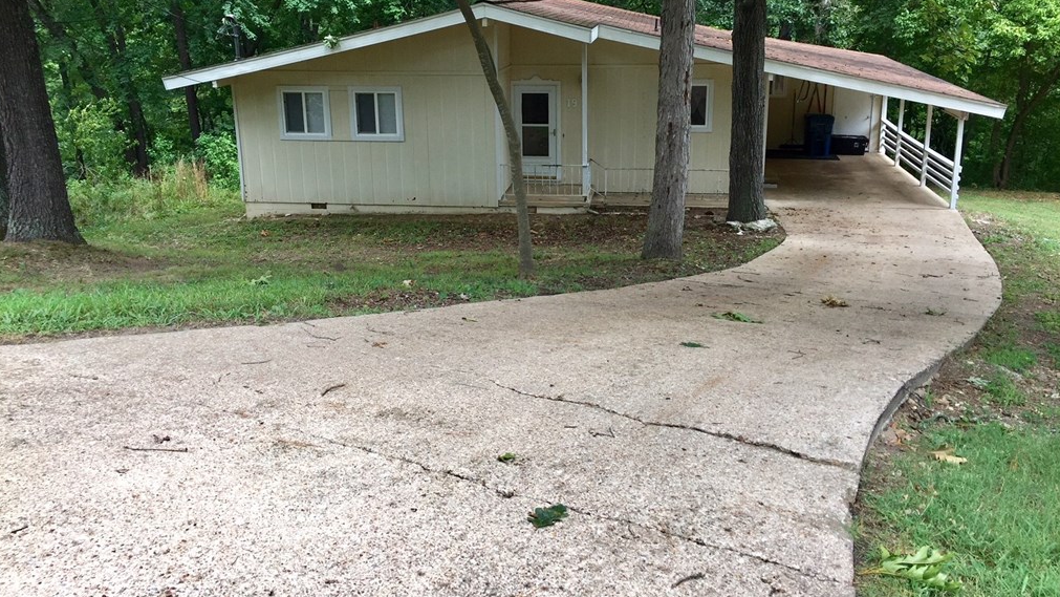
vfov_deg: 36.6
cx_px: 532
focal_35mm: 32
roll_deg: -1.1
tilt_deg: -15.1
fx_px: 900
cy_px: 247
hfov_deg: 61.0
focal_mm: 4.15
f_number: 2.2
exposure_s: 1/527
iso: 32
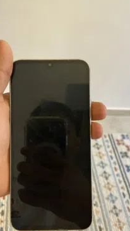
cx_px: 62
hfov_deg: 37.9
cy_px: 120
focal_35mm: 31
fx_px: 189
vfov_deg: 62.6
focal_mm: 4.25
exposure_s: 1/63
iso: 125
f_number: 1.8
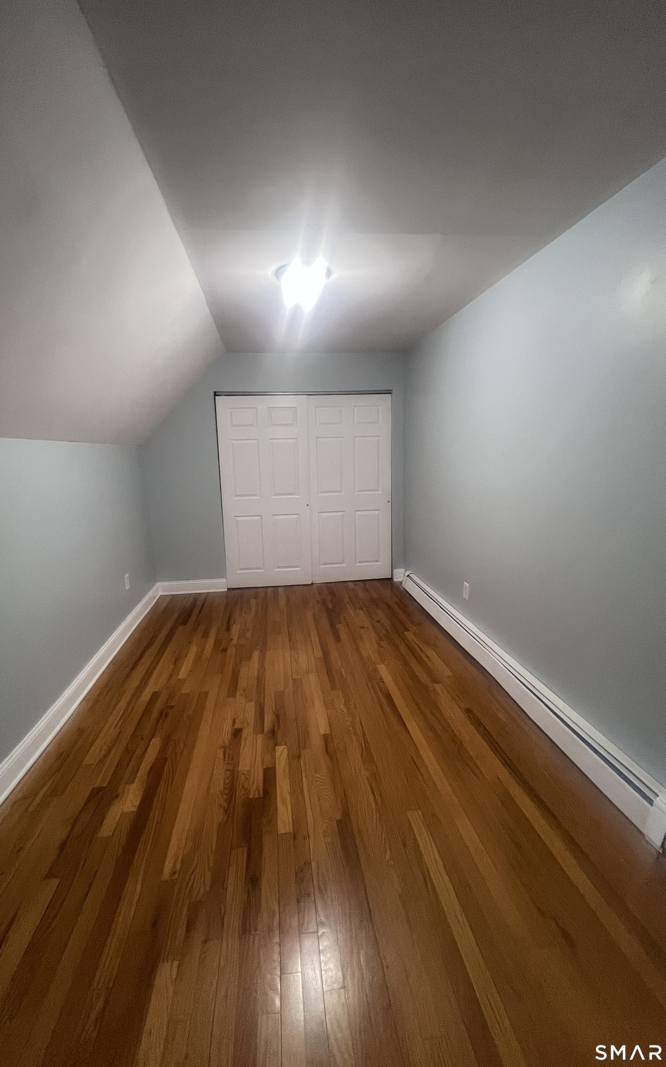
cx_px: 314
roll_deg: +1.6
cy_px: 528
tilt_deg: -9.2
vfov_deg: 105.3
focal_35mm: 14
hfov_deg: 78.5
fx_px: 407
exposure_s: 1/60
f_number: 1.8
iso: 320
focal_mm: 1.57
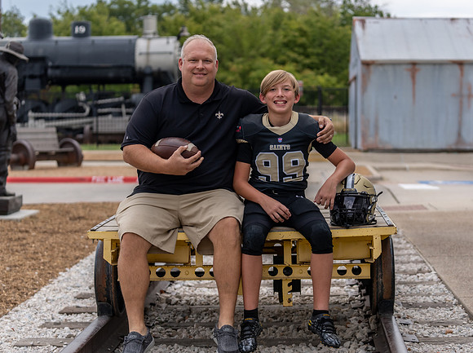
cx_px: 256
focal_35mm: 82
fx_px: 1113
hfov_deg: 24.0
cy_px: 173
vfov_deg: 18.0
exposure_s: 1/320
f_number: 2.8
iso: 250
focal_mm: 70
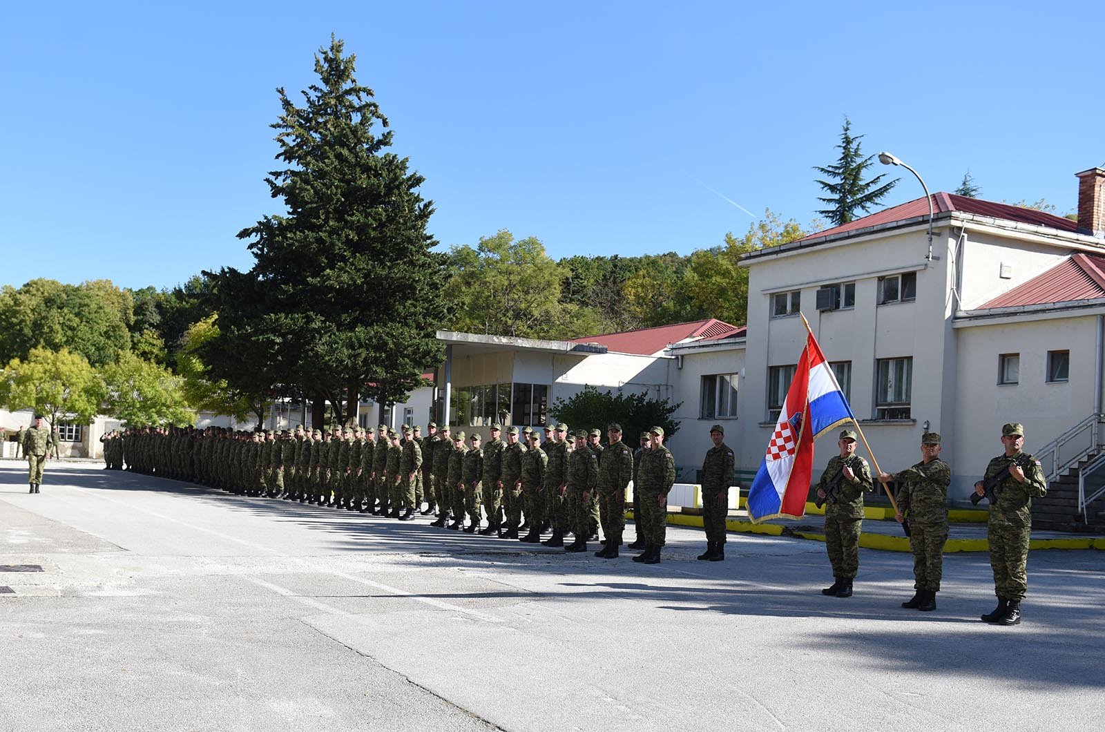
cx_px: 552
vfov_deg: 41.0
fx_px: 980
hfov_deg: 58.8
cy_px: 366
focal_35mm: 32
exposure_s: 1/1600
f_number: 2.8
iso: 200
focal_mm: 32
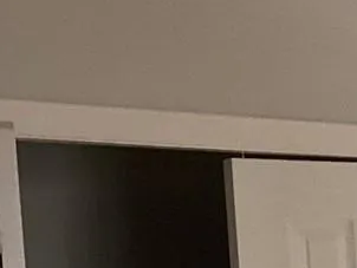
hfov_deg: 11.4
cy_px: 460
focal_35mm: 164
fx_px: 1693
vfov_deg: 8.7
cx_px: 586
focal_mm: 3.3
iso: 200
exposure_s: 1/60
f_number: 2.4
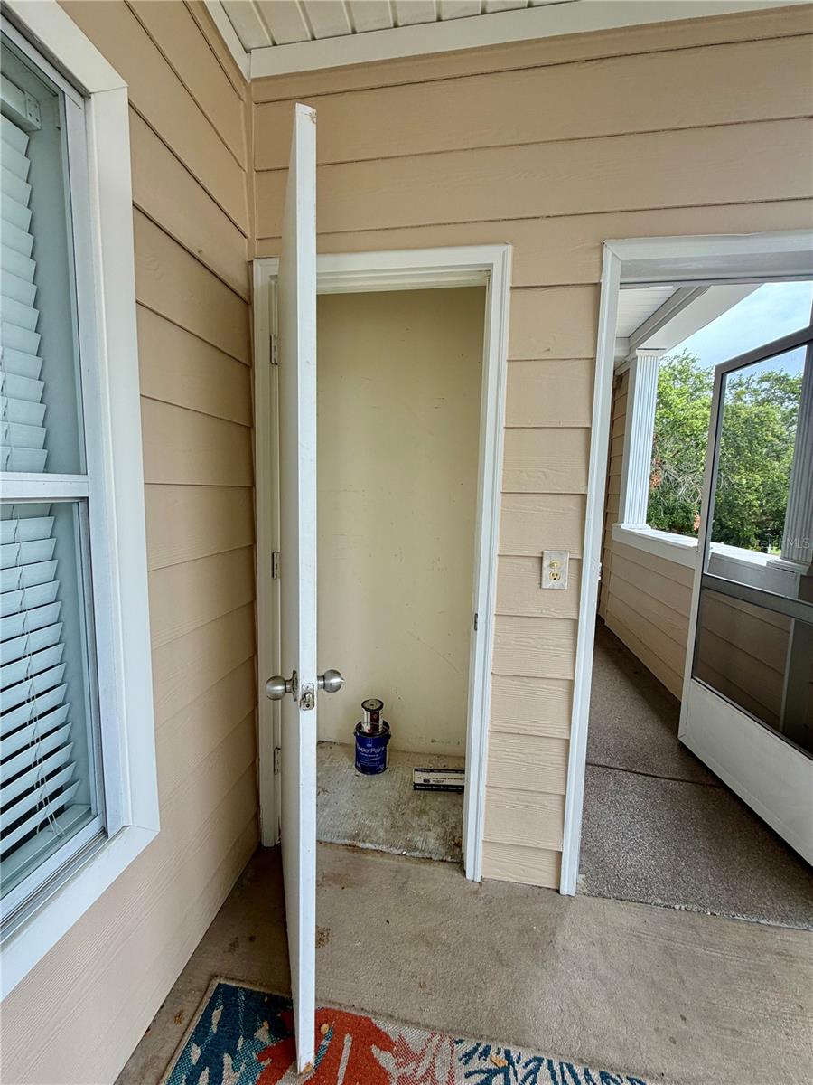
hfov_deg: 85.7
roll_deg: -1.3
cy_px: 542
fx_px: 438
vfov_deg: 102.1
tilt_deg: -6.0
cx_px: 406
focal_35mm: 14
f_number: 2.2
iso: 40
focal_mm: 2.22
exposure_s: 1/152
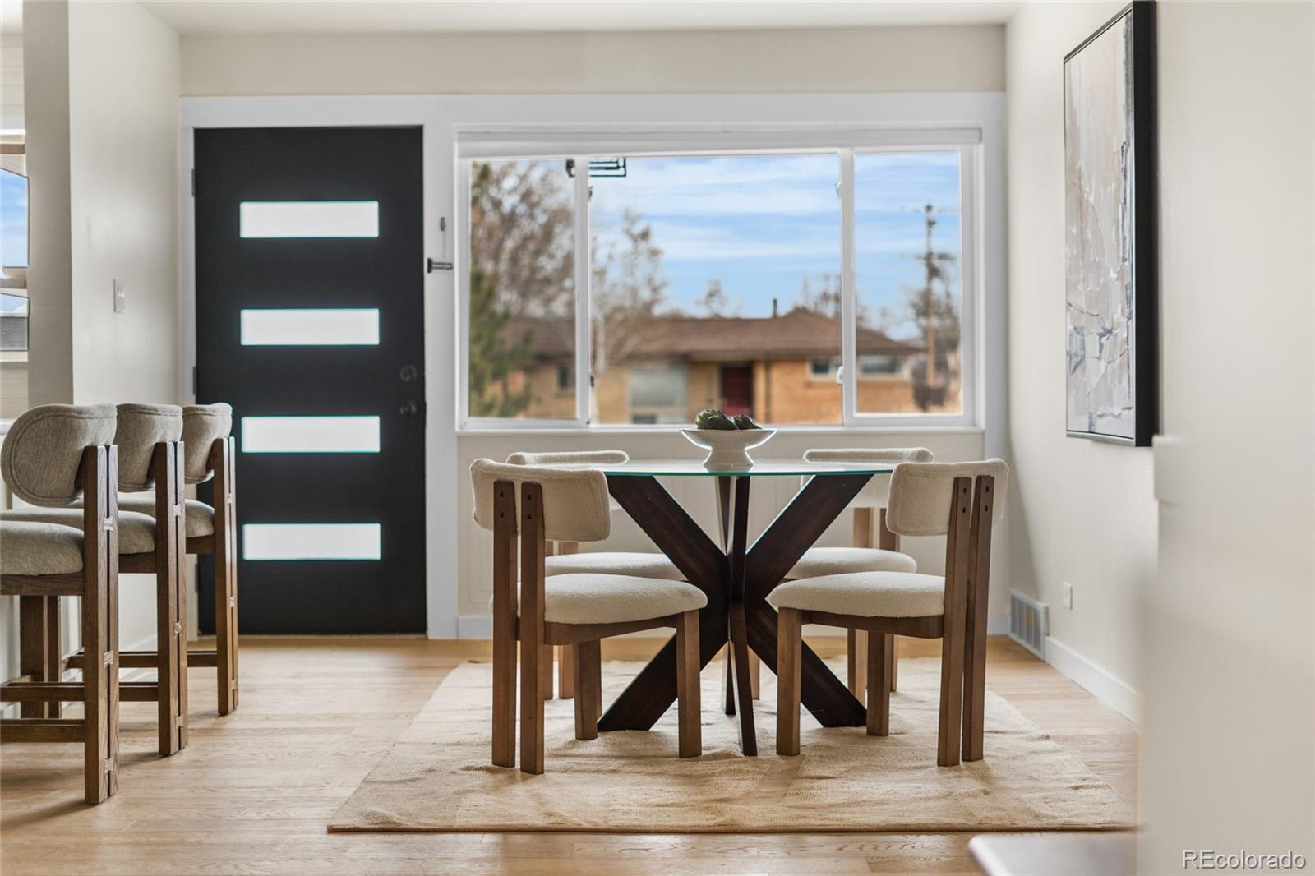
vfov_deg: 27.0
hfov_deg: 39.6
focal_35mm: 50
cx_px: 658
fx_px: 1826
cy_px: 438
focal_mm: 50
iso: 160
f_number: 1.8
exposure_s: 1/100
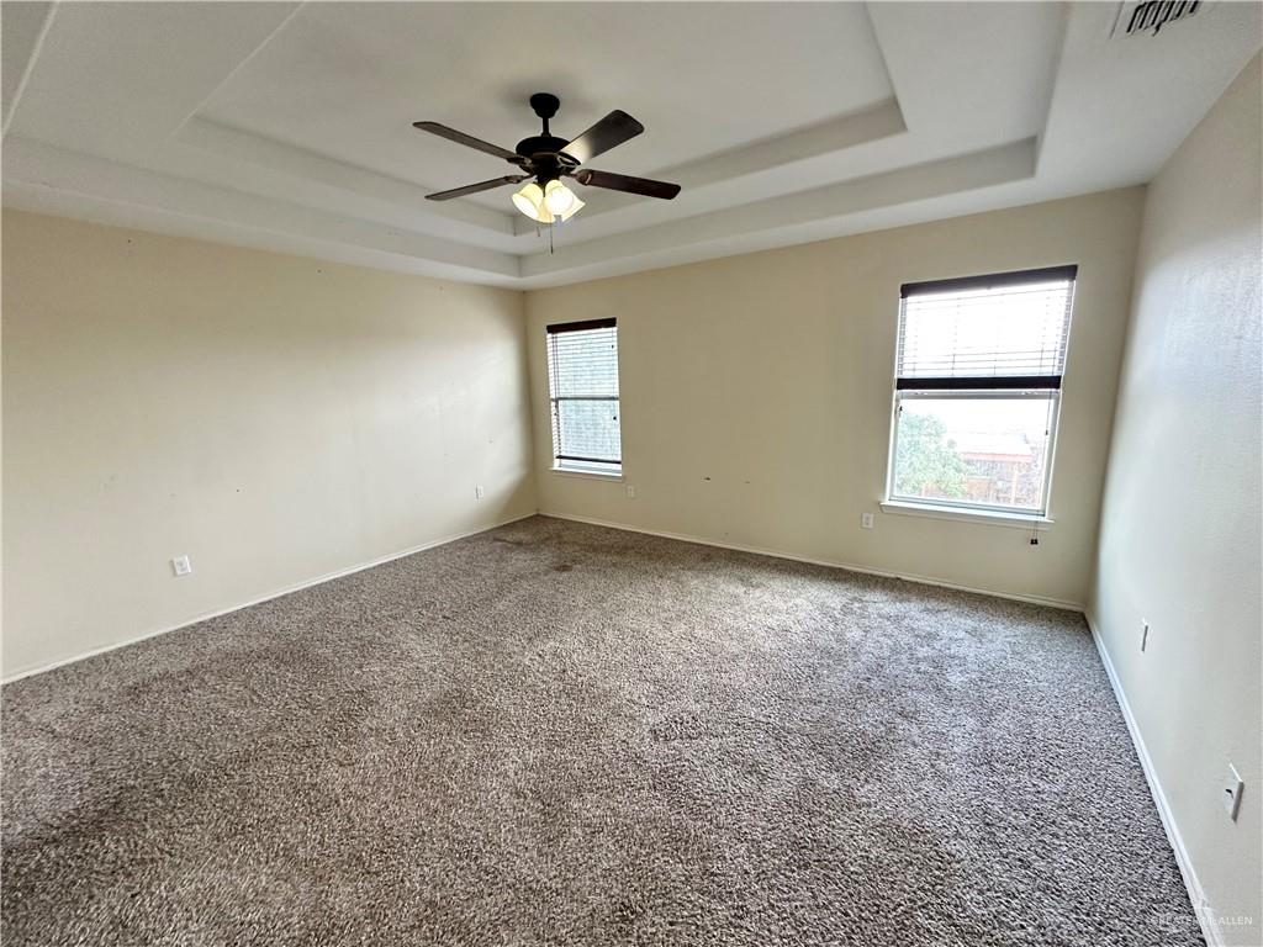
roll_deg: +1.1
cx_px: 632
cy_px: 474
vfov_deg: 85.7
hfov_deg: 102.1
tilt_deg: -12.1
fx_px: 511
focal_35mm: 14
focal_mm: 2.22
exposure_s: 1/120
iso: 200
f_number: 2.2
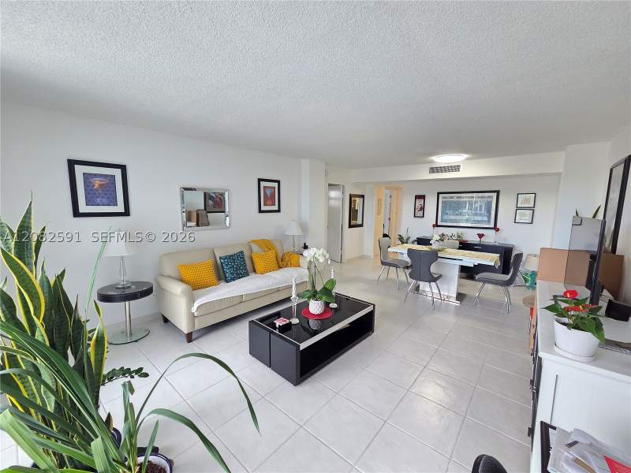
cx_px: 316
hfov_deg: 106.2
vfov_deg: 89.9
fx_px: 237
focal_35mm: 13
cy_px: 236
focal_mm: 2.2
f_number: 2.2
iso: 200
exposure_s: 1/120
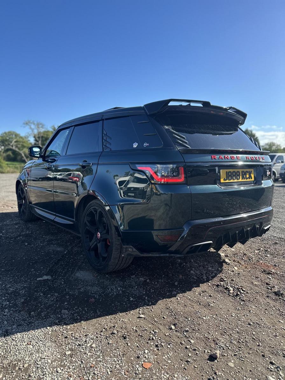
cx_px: 142
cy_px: 190
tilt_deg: -5.0
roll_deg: +0.6
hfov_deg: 56.8
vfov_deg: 71.6
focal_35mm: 24
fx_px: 264
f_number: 1.78
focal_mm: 6.86
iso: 80
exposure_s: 1/2252
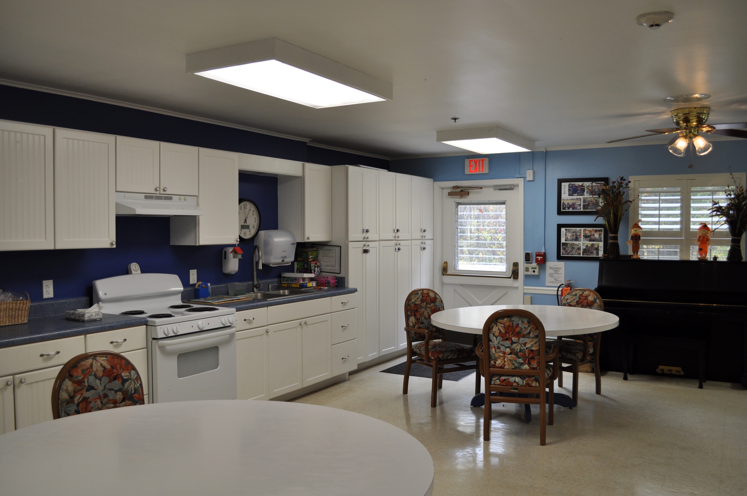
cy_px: 248
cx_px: 374
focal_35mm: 30
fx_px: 622
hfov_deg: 62.0
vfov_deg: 43.5
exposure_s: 1/100
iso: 400
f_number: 5
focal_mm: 20
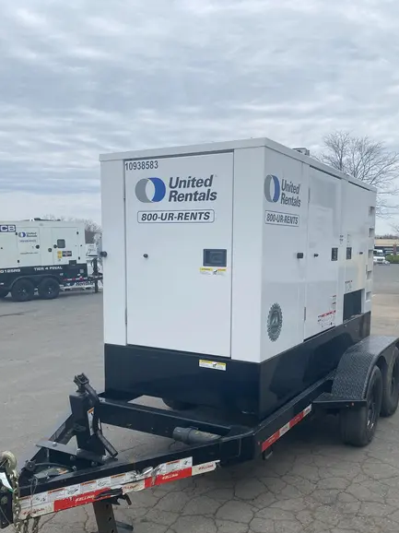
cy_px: 308
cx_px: 194
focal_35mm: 33
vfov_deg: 55.1
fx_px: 508
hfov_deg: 42.9
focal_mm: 4.25
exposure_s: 1/3401
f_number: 1.8
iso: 32
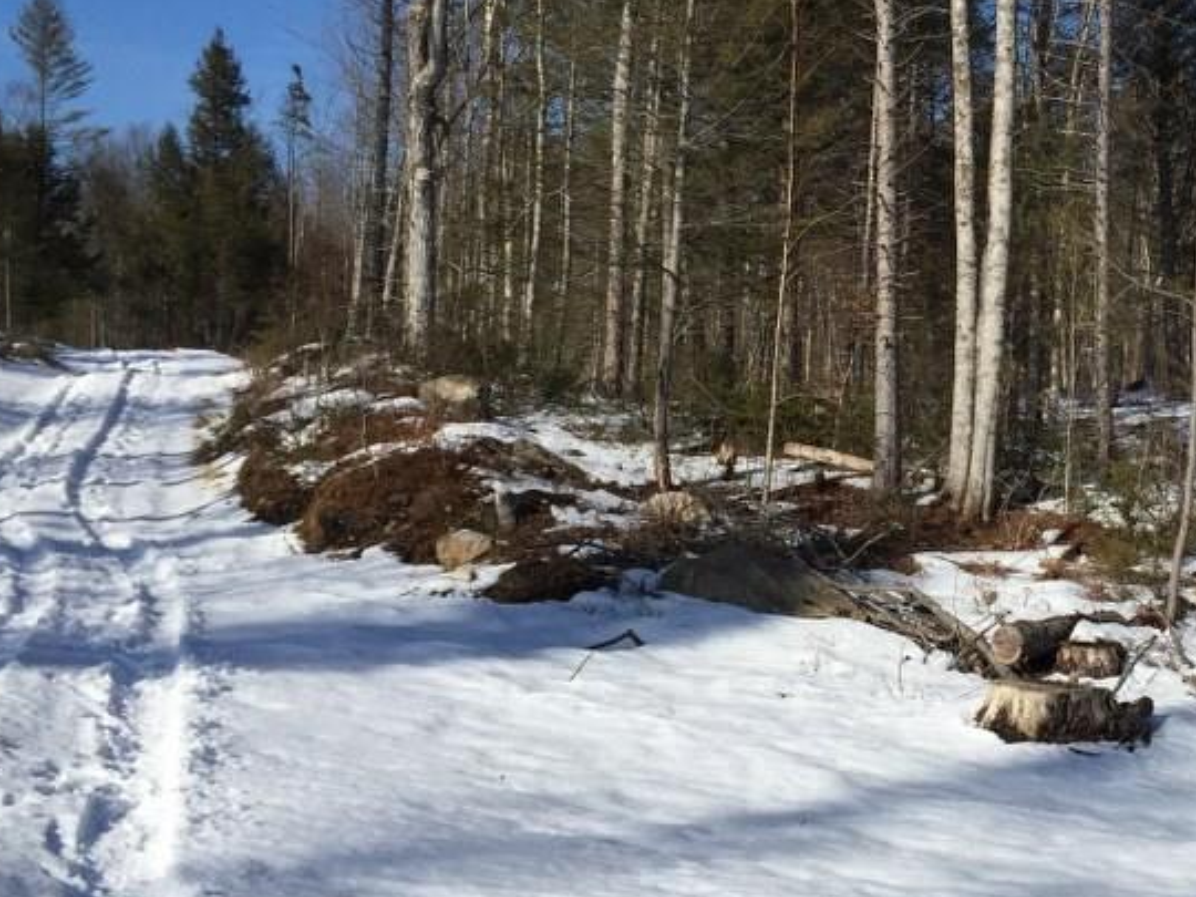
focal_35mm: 55
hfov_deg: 33.5
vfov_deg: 26.5
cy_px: 381
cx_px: 1030
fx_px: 1900
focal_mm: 4.15
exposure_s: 1/3597
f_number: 2.2
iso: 32
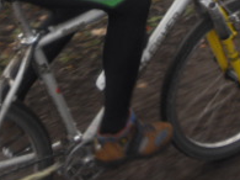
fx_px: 637
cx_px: 127
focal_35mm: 92
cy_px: -110
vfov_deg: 14.7
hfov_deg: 21.3
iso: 64
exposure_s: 1/125
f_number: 2.6
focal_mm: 4.65
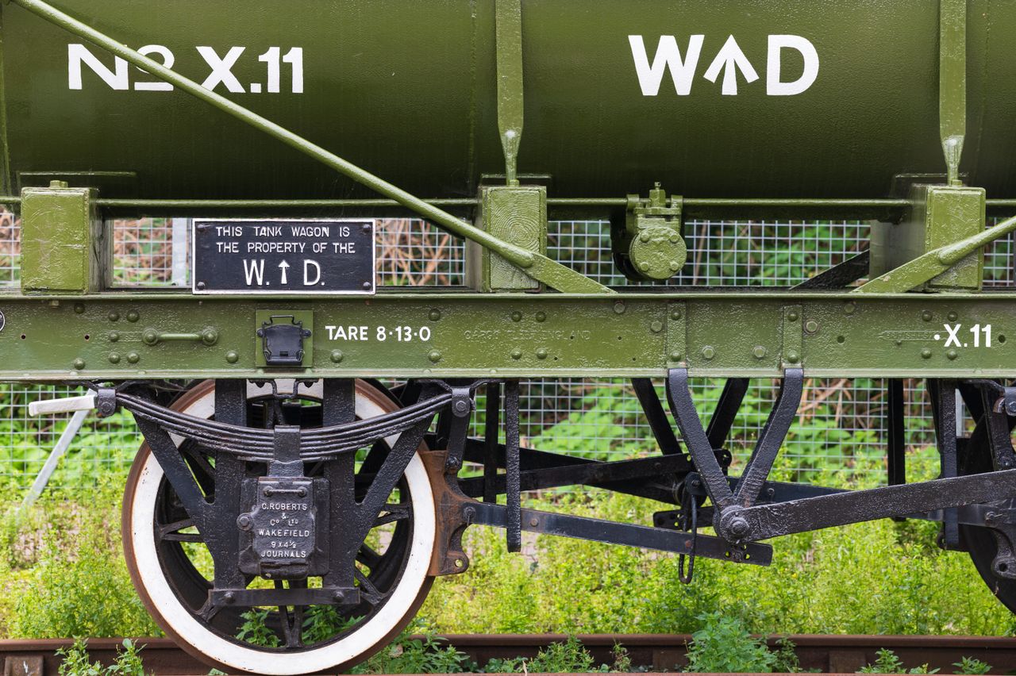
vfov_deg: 6.9
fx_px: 5641
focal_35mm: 200
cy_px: 338
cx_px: 508
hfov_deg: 10.3
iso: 200
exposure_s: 1/50
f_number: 5.6
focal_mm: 200
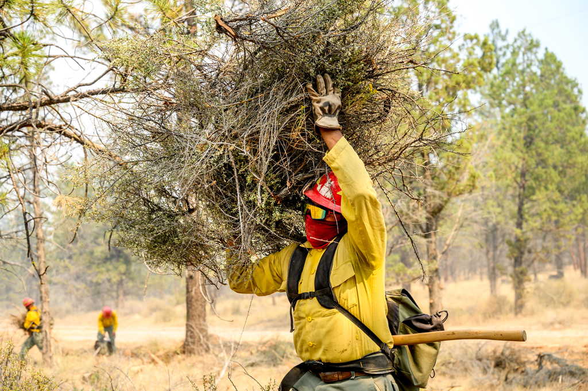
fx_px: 849
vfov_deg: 26.0
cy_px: 196
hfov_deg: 38.2
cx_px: 294
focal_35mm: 52
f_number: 4.8
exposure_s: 1/500
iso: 400
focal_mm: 52
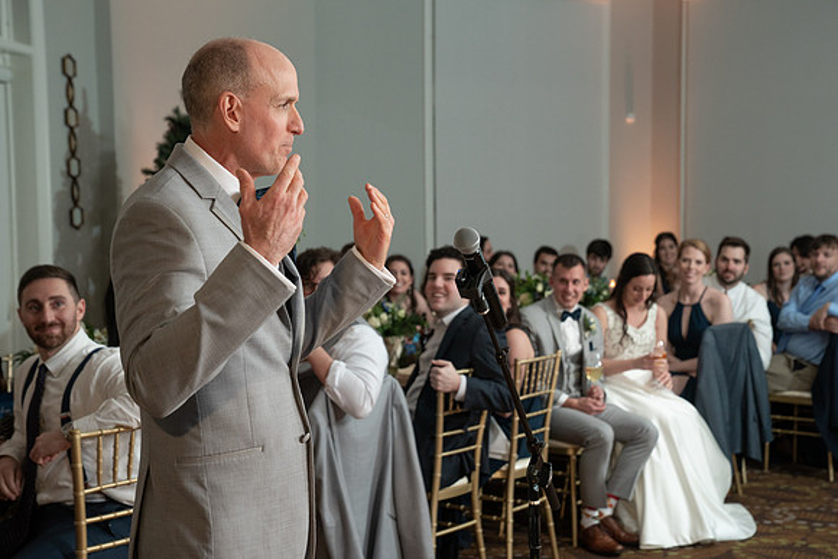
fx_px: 1322
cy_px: 280
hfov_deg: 35.2
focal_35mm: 57
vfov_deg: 23.9
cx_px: 422
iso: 2000
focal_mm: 56
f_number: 5
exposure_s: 1/200
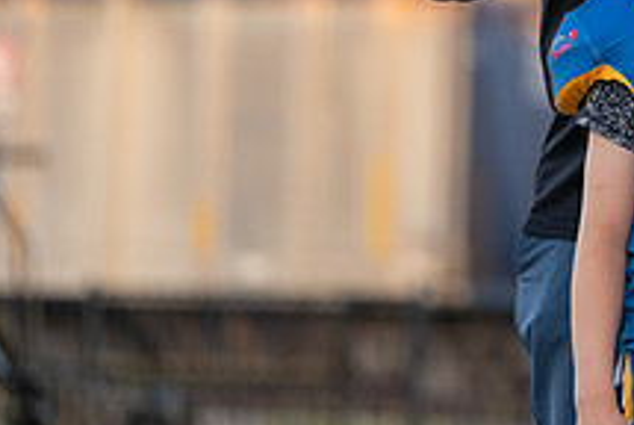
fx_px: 6648
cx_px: 773
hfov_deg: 5.4
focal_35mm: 377
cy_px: -78
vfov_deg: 3.7
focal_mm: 140
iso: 500
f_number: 2.8
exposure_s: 1/320
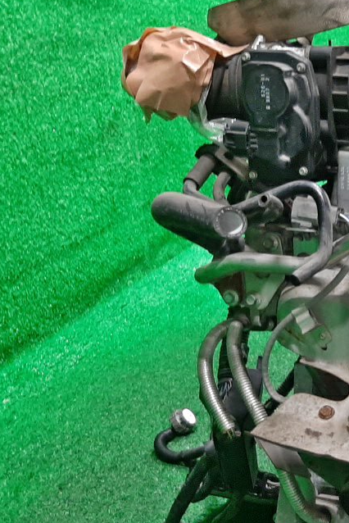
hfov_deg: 20.5
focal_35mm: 61
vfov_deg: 32.6
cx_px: 442
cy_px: 339
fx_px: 886
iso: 172
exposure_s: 1/50
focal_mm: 3.93
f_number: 1.7
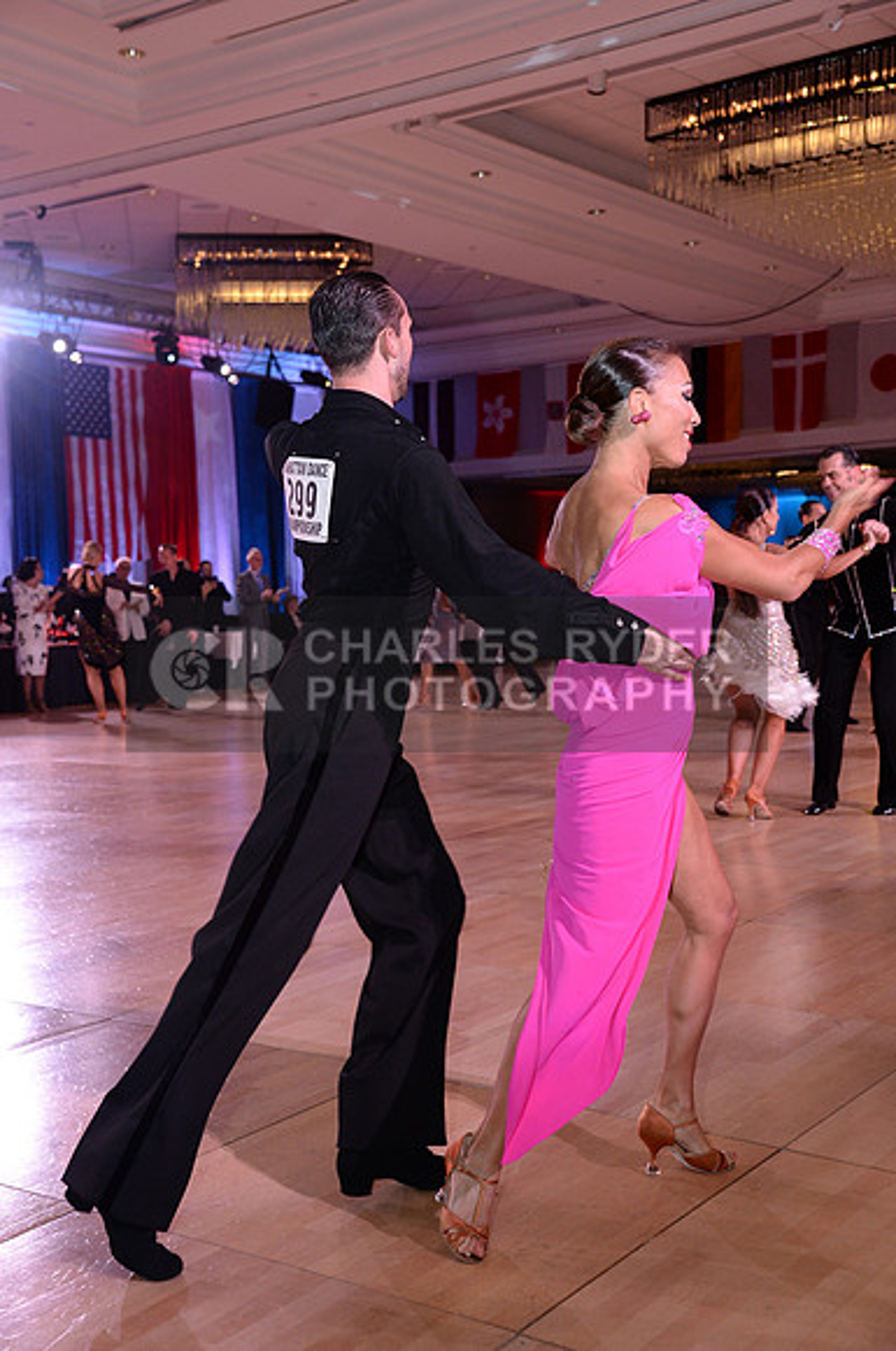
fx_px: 1722
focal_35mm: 46
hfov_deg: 29.2
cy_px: 676
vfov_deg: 42.8
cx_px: 448
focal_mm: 46
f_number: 5.6
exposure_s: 1/250
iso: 2000
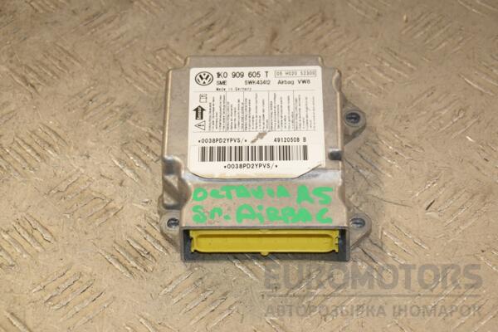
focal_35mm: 105
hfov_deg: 19.5
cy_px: 166
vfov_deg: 13.0
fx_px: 1452
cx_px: 249
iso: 800
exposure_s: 1/200
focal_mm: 70
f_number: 8
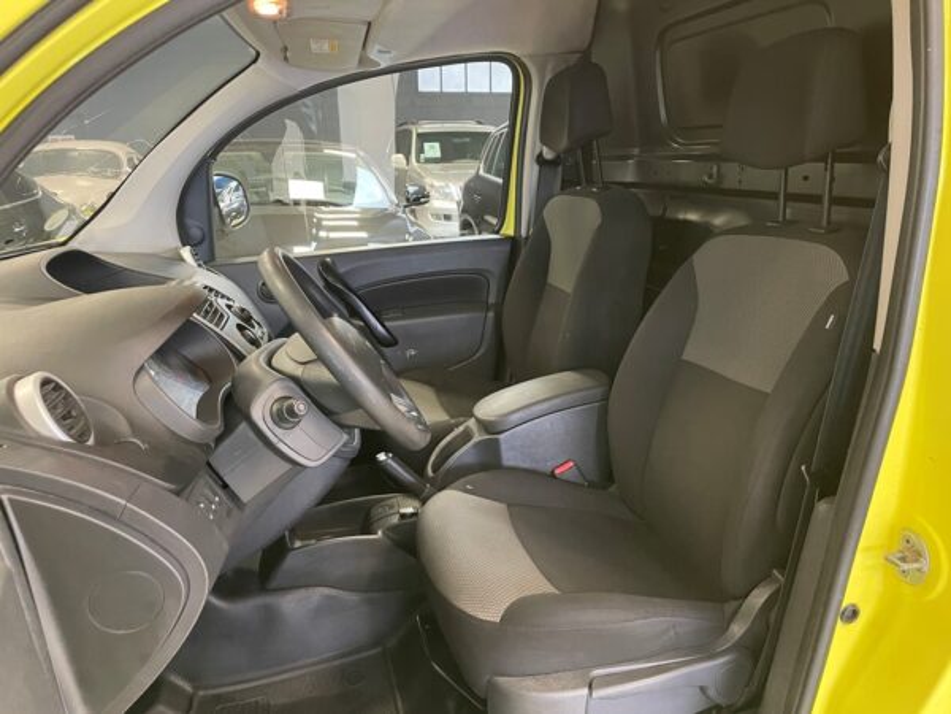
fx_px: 714
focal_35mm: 26
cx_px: 476
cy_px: 357
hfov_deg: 67.3
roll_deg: +0.4
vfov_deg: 53.1
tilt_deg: -14.8
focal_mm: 4.2
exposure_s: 1/43
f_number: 1.6
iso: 500
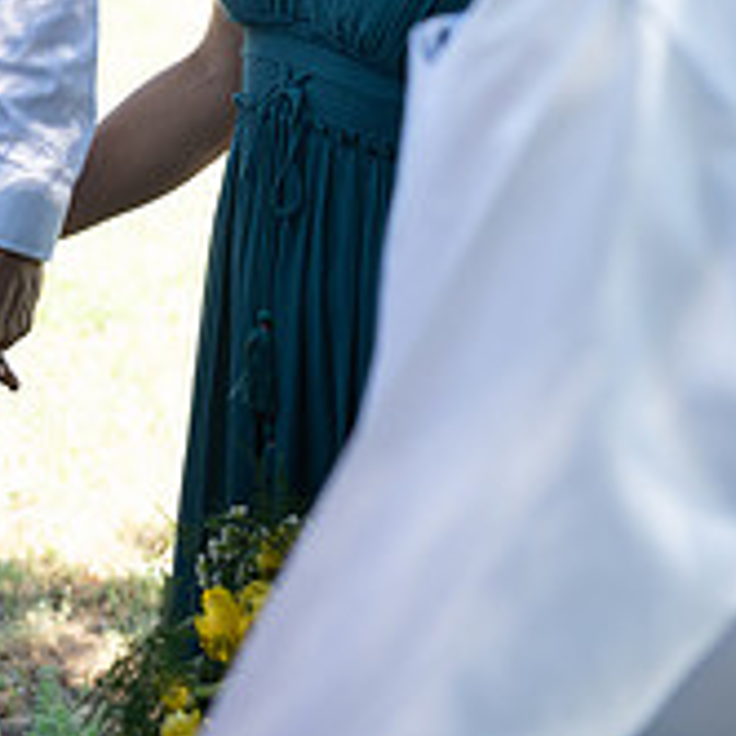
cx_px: 171
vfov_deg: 14.4
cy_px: -257
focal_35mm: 115
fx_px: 2766
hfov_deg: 15.1
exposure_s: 1/200
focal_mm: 50
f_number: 5
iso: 250
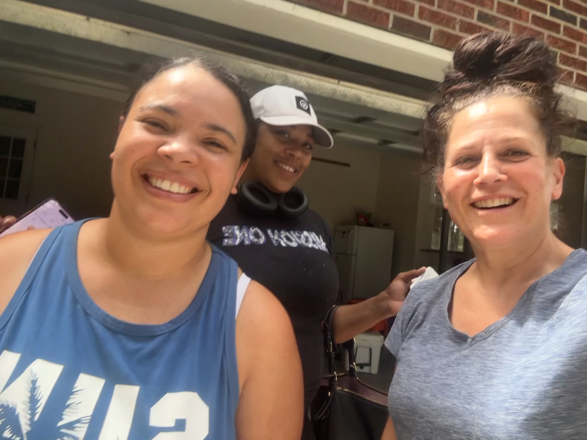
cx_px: 294
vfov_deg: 58.9
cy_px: 220
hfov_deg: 73.9
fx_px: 390
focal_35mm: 23
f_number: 1.9
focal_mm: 2.69
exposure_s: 1/147
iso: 20
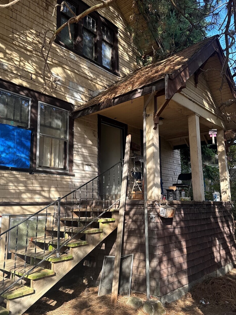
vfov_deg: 63.4
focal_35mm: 28
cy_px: 158
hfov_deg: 49.7
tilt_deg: +10.4
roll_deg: +0.1
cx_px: 112
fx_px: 254
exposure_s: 1/527
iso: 80
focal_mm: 6.76
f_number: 1.78
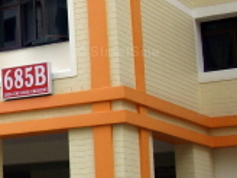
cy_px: 54
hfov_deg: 14.9
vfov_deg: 11.9
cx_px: -105
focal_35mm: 124
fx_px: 849
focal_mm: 6.2
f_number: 2.8
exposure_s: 1/160
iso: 80
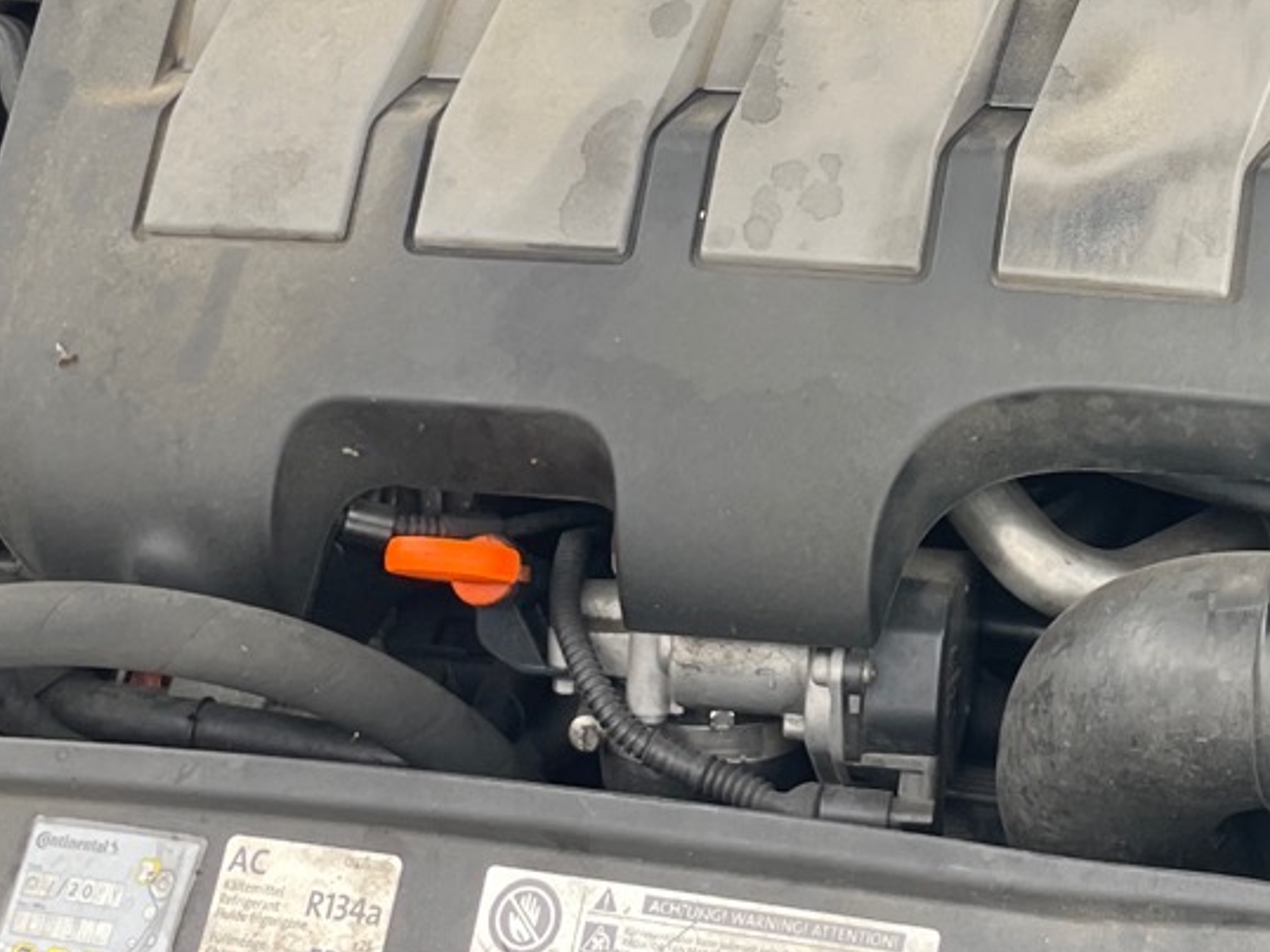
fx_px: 3190
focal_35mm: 87
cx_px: 1114
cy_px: 9
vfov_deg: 16.6
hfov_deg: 22.0
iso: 40
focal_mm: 4.2
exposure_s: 1/121
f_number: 1.6
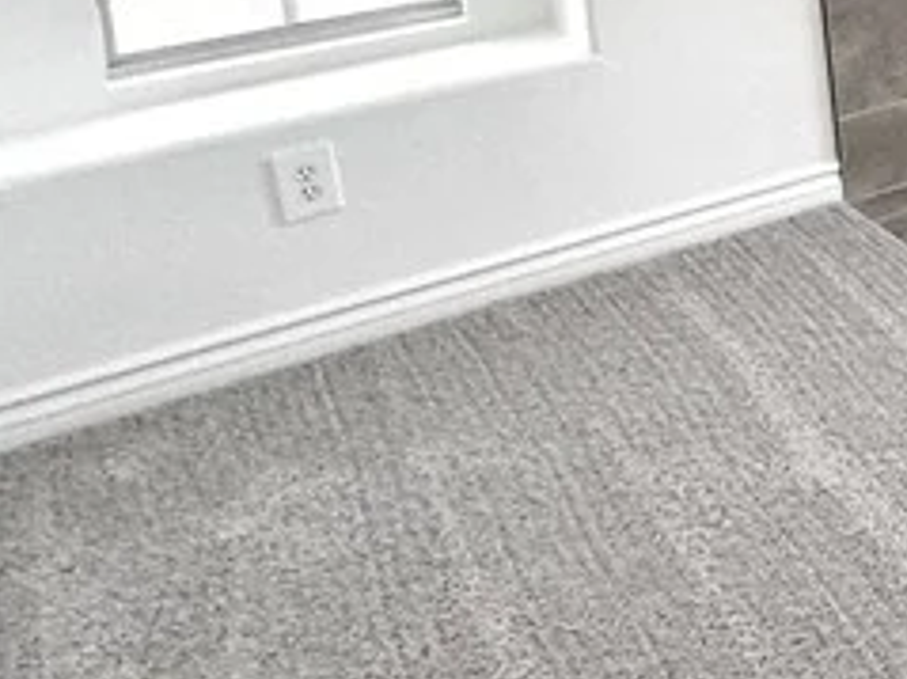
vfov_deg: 21.5
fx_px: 1571
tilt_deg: -6.2
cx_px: 1590
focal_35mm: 60
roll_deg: +1.6
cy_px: -258
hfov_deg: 21.8
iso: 64
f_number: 2.2
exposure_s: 1/120
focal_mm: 2.22
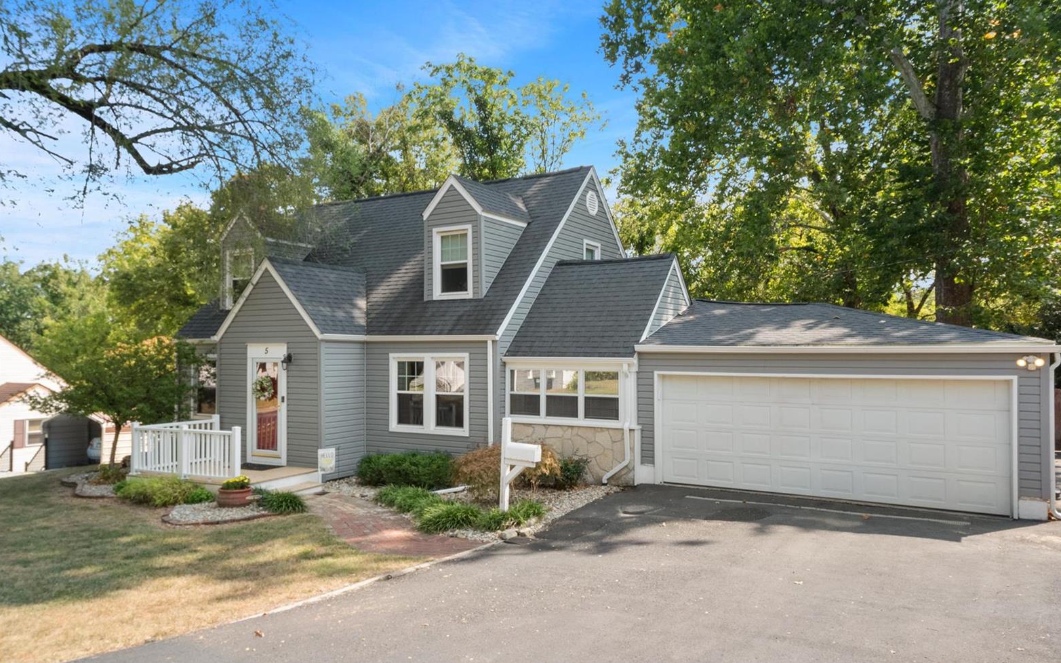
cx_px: 538
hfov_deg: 72.5
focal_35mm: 25
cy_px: 350
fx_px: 723
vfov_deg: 49.2
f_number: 9
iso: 400
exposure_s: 1/80
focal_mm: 12
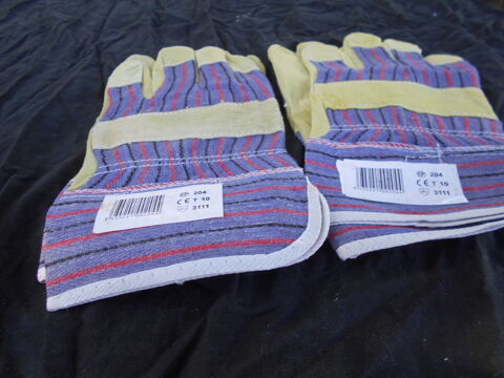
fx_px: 379
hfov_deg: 67.3
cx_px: 252
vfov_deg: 53.1
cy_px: 189
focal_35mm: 26
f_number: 3.2
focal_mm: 4.6
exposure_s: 1/30
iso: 100
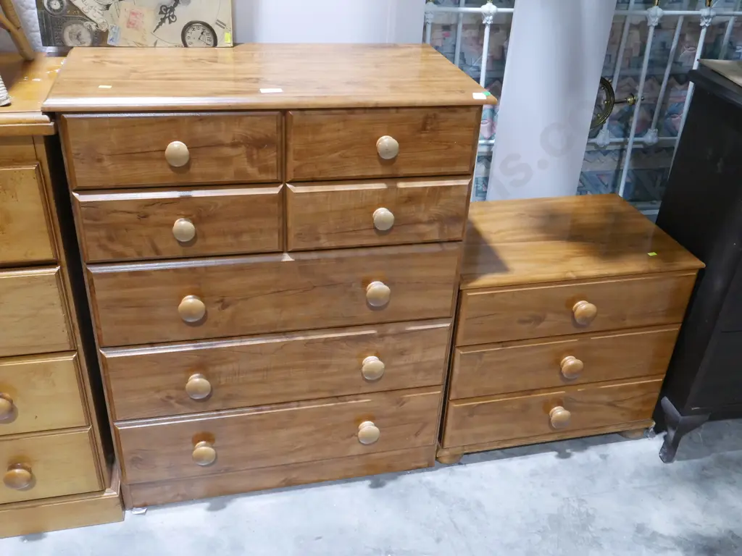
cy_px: 278
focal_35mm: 32
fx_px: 686
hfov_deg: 56.8
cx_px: 371
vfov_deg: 44.2
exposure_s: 1/50
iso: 3200
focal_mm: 16
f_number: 9
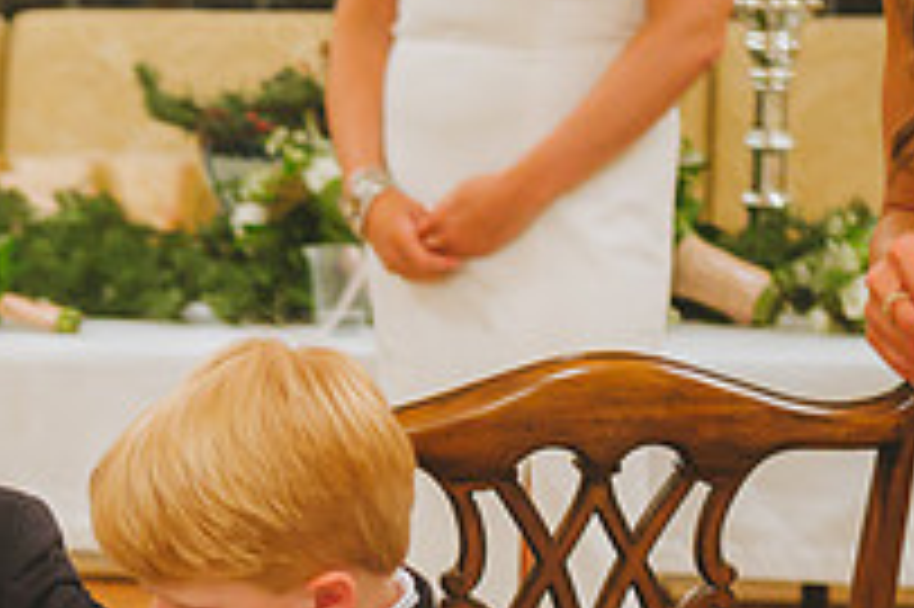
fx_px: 5074
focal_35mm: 200
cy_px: 797
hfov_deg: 10.1
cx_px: -266
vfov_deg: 6.8
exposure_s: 1/60
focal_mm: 70
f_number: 3.5
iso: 2500
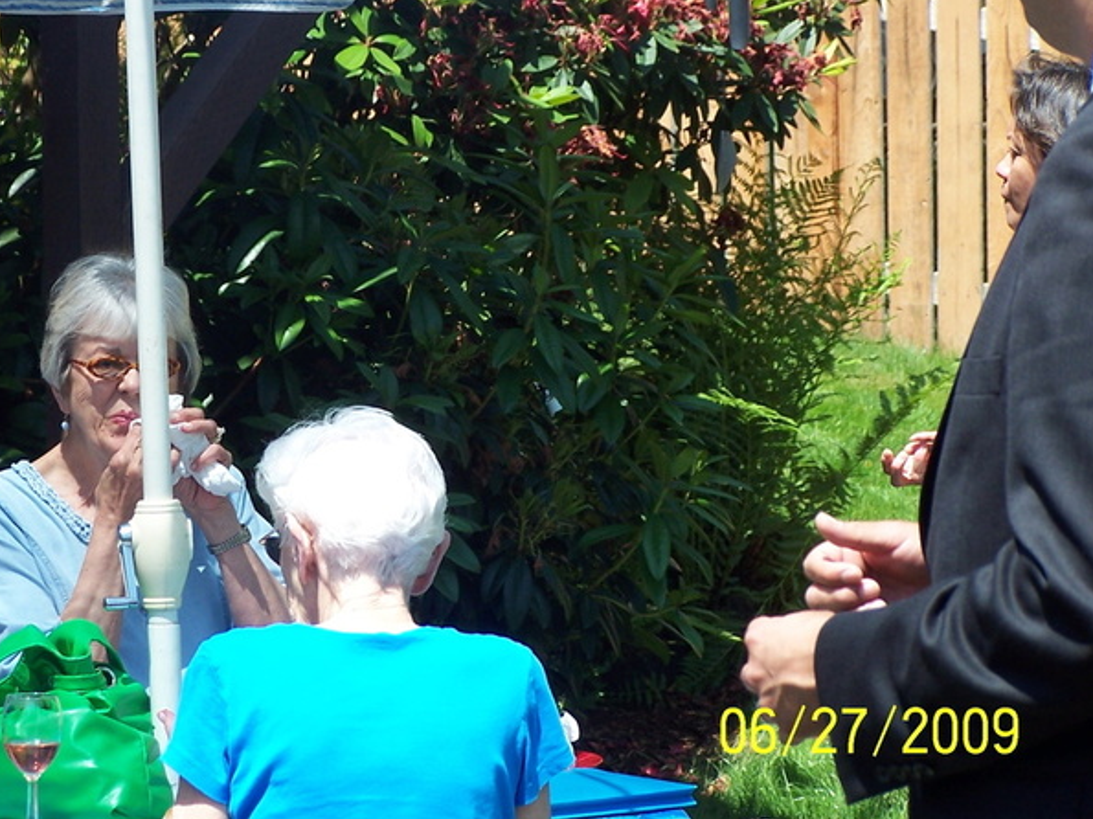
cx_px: 375
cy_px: 321
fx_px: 5840
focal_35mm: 185
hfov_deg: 10.7
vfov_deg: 8.0
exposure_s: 1/500
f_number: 3.2
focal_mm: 23.1
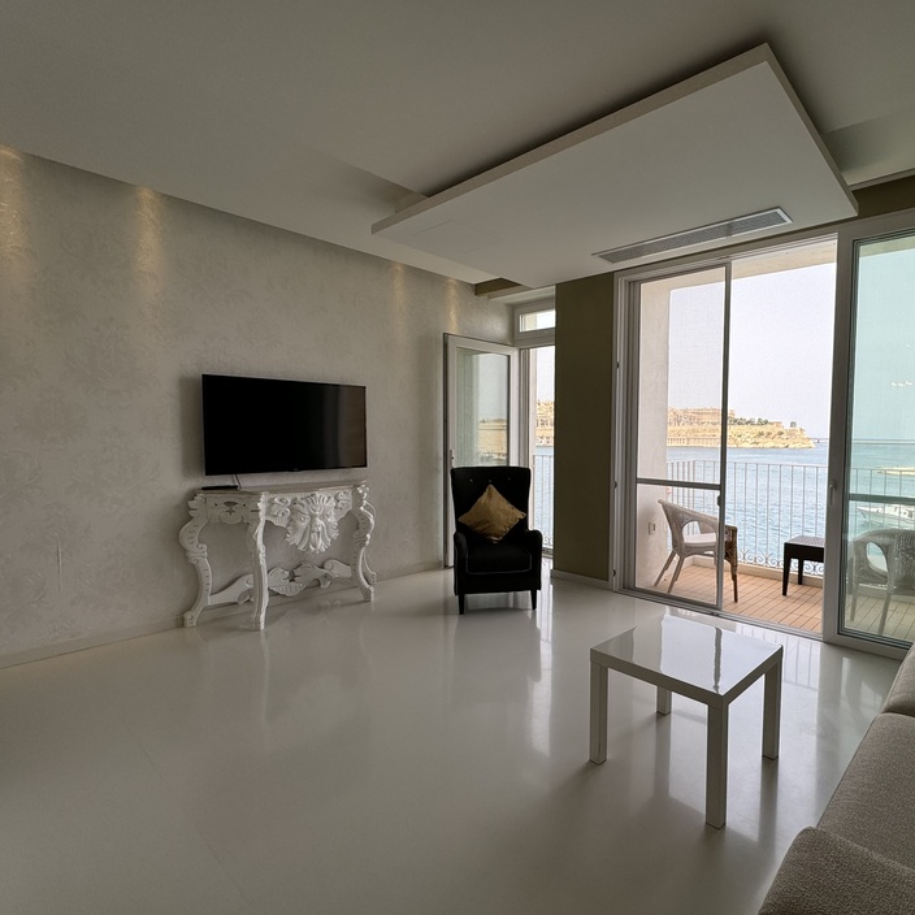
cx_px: 571
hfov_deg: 79.3
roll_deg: -1.6
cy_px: 464
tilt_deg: -3.3
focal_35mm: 18
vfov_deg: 80.7
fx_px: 538
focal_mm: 2.22
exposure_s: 1/587
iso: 40
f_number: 2.2
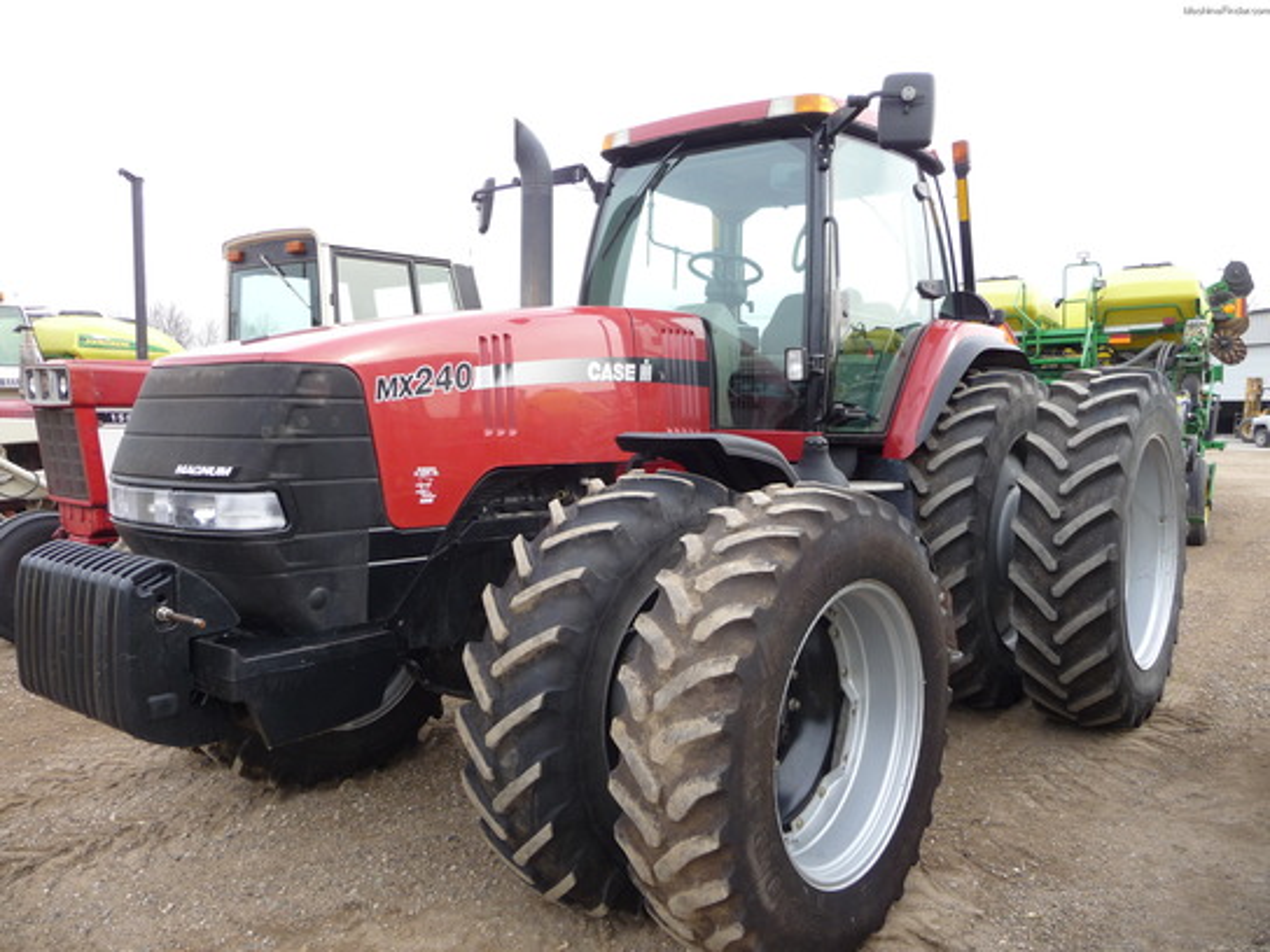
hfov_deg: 63.4
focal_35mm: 28
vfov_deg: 49.7
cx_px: 635
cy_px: 476
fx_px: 1027
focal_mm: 4.7
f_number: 3.3
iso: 100
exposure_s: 1/125
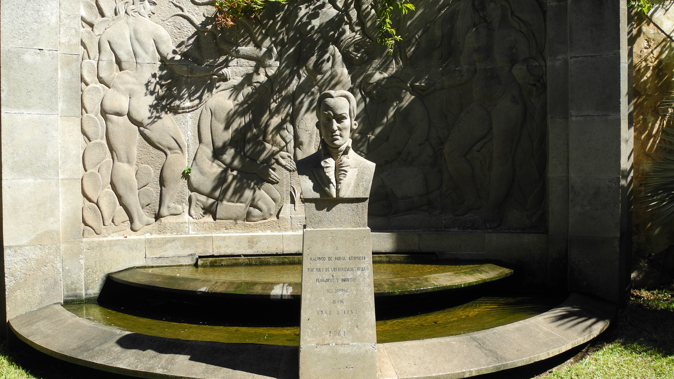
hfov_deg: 62.6
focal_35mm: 31
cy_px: 193
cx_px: 339
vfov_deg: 37.8
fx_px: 554
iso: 100
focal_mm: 6
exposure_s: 1/640
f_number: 2.8
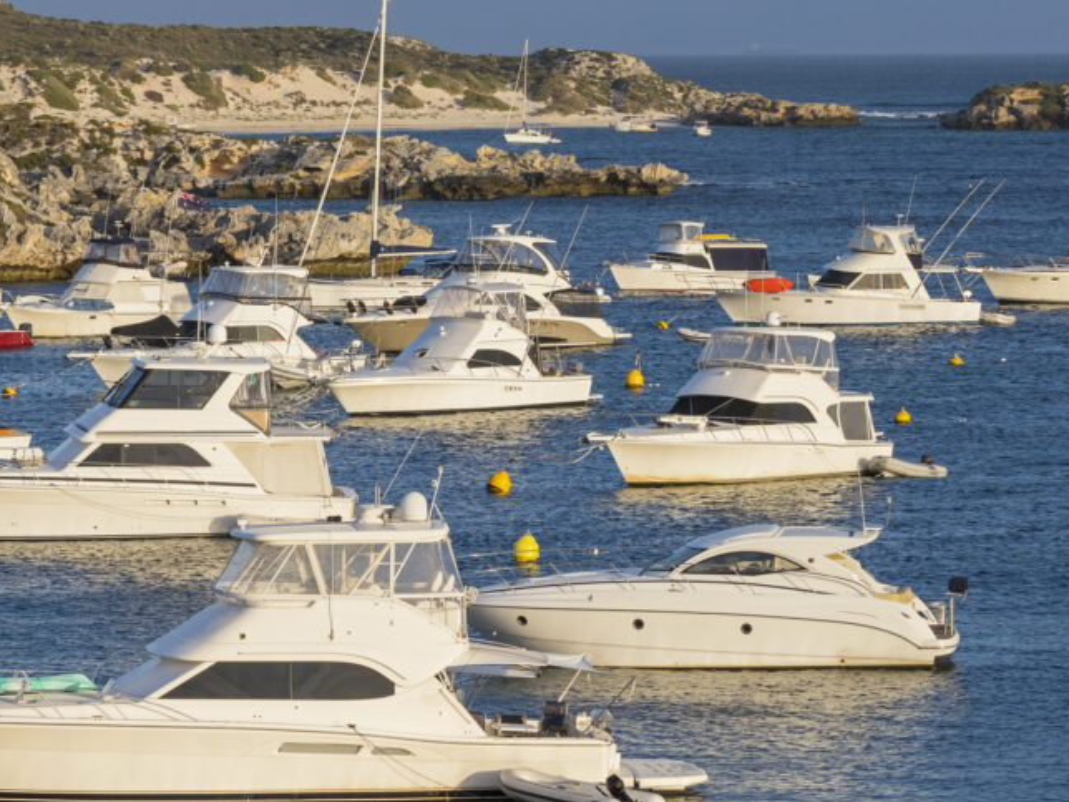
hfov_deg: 9.3
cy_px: 385
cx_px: 264
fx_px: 6578
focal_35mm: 213
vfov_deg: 7.0
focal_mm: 67
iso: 200
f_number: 6.3
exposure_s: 1/640
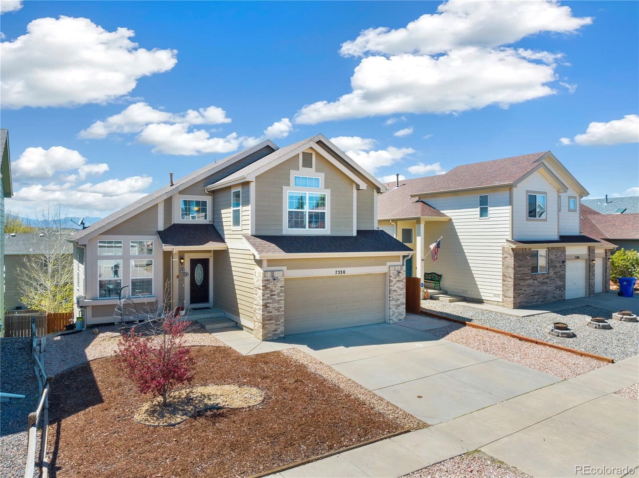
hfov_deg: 71.6
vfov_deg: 56.7
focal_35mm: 24
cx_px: 320
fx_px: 443
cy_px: 239
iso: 100
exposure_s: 1/60
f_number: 10
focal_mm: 12.29
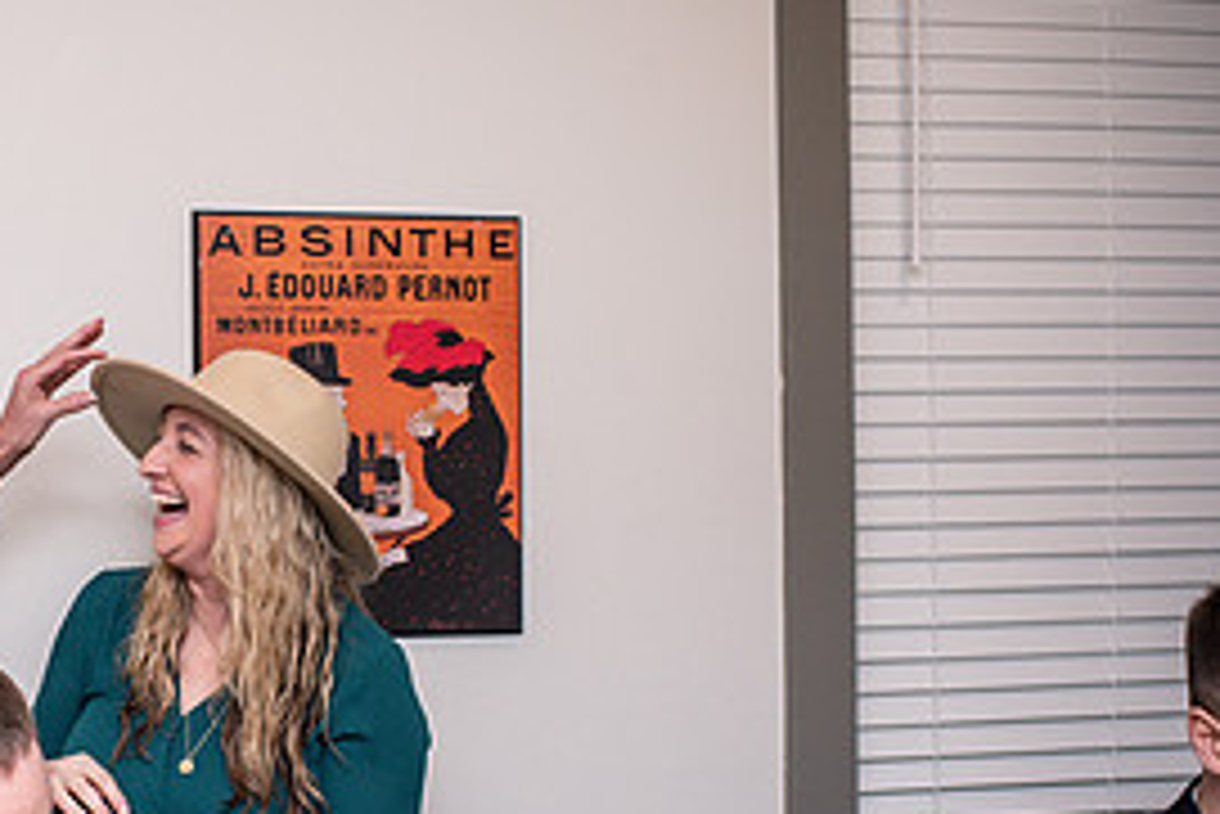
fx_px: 2543
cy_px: 474
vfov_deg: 18.2
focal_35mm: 75
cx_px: 95
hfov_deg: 26.0
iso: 500
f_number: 3.5
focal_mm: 35
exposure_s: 1/200
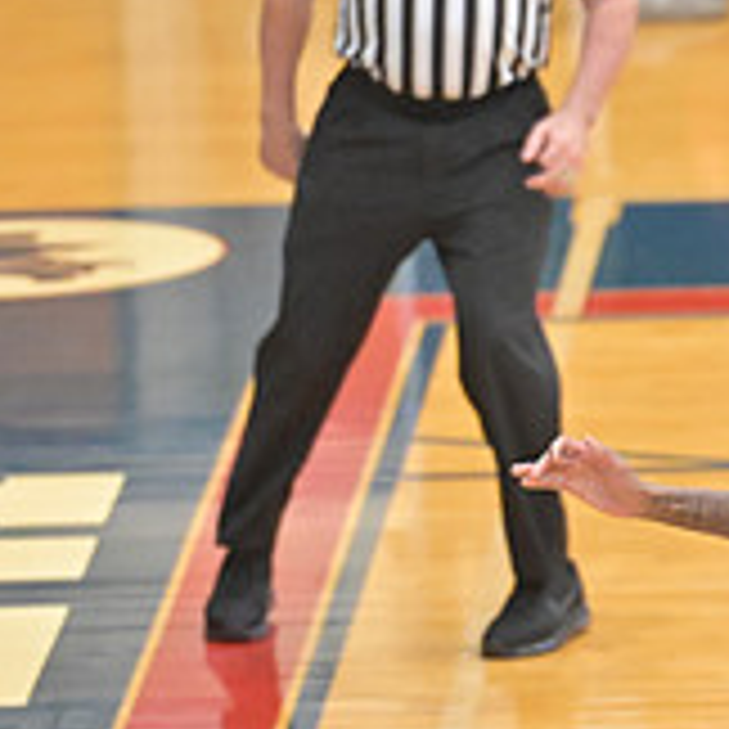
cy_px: 90
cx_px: 1008
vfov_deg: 2.9
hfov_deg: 2.9
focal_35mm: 607
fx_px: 14463
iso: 10000
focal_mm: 200
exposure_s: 1/800
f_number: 4
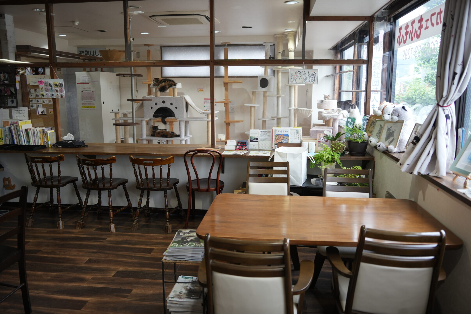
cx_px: 236
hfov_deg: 65.5
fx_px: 366
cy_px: 157
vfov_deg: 46.4
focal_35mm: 28
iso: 640
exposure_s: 1/100
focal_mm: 28
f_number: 2.8
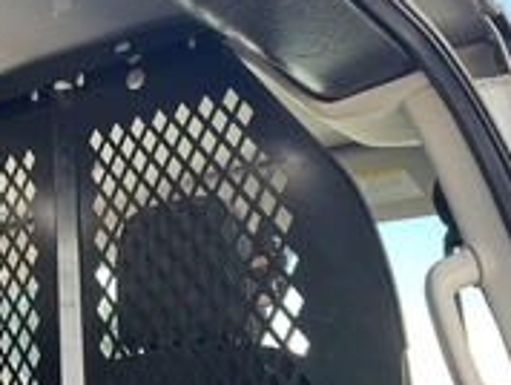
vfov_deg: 22.6
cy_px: 141
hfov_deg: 28.4
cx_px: 34
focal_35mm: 65
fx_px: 961
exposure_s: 1/122
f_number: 1.8
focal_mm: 3
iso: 32
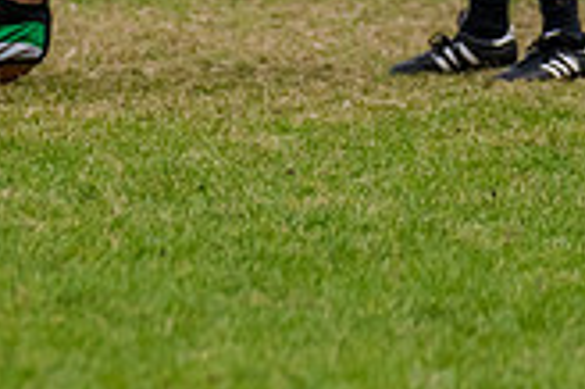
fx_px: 22110
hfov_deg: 1.5
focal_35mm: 1362
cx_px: -283
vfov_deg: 1.0
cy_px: -156
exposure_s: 1/1600
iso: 800
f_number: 5
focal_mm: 310
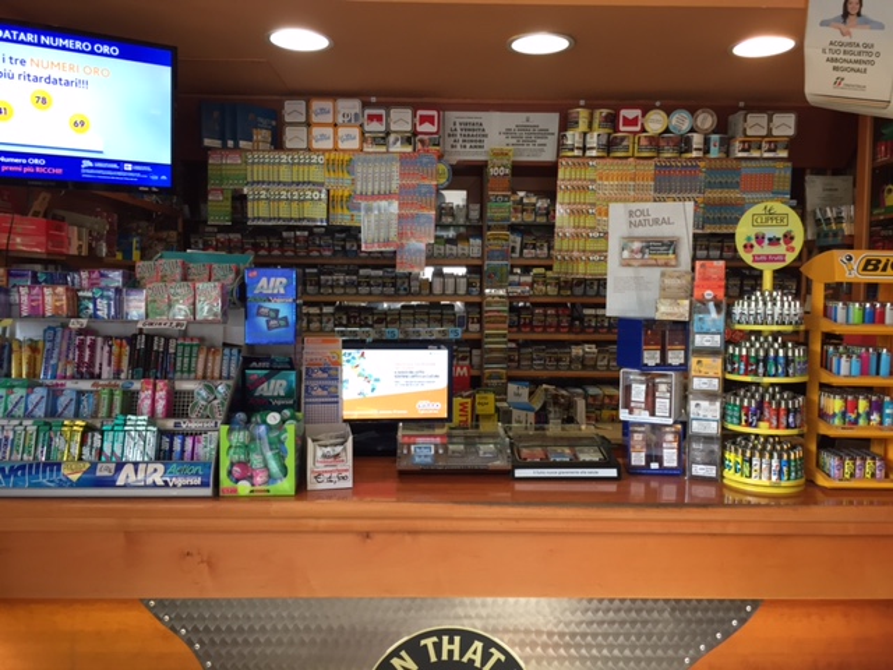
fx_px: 748
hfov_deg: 61.7
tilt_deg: -4.1
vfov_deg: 48.2
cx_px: 446
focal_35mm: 29
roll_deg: -0.2
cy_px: 335
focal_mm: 4.15
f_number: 2.2
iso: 100
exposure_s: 1/33
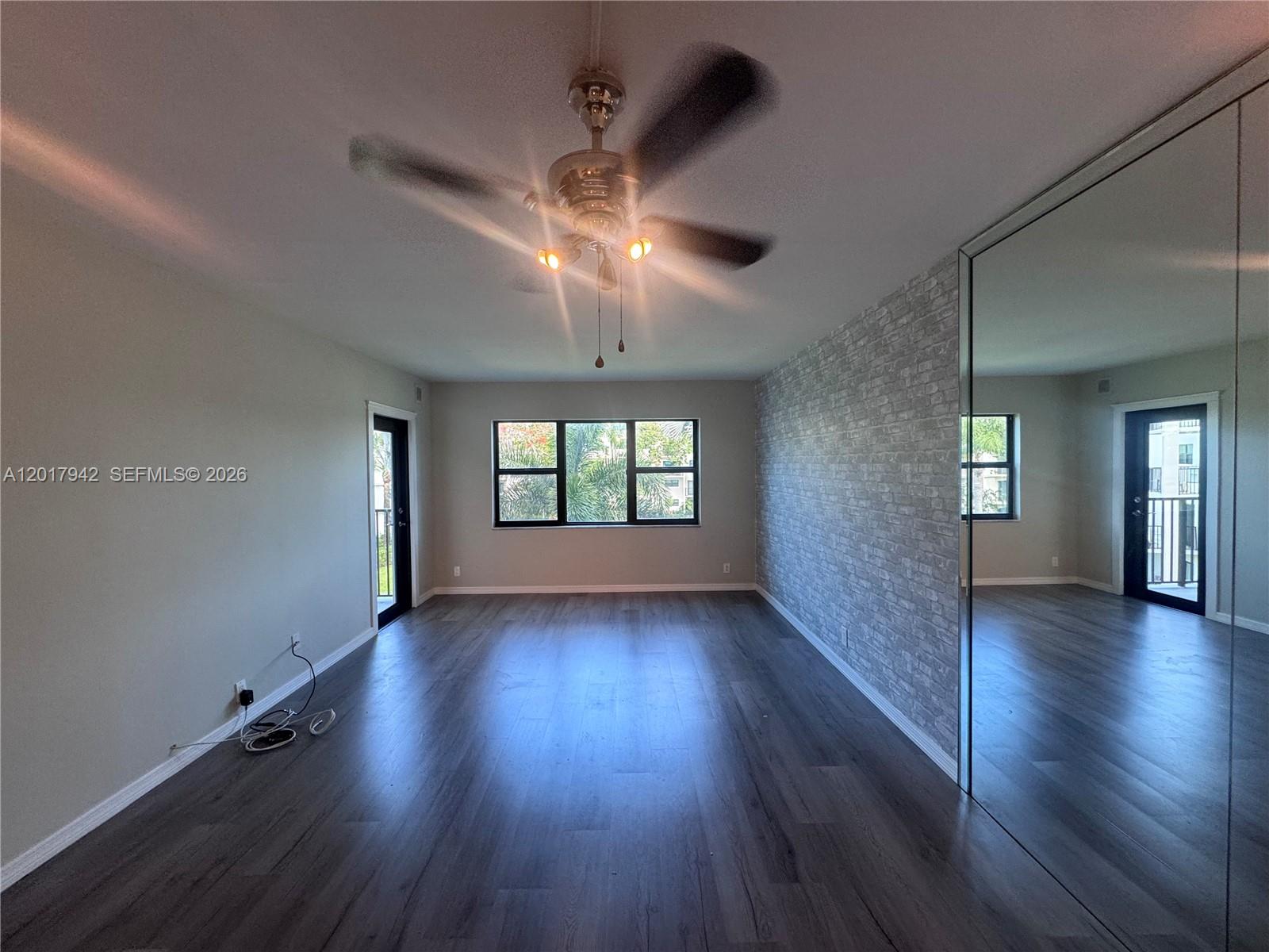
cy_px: 476
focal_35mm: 14
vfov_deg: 85.7
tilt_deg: -2.1
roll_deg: +0.7
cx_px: 634
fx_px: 513
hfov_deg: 102.1
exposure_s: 1/120
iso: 160
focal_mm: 2.22
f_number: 2.2
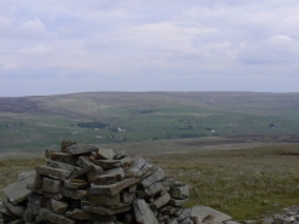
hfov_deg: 30.7
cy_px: 138
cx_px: 163
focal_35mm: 63
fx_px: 544
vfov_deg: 23.2
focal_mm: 6
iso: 80
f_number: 8
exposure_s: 1/400
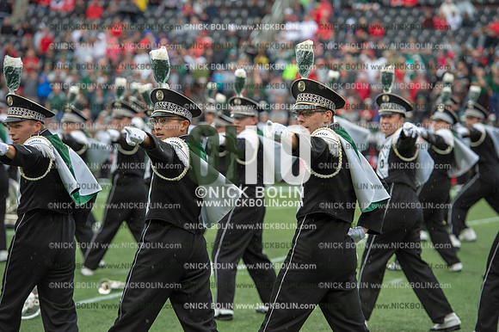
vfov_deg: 8.6
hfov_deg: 12.8
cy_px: 166
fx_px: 2216
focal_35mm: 160
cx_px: 250
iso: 400
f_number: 4
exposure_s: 1/500
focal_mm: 160
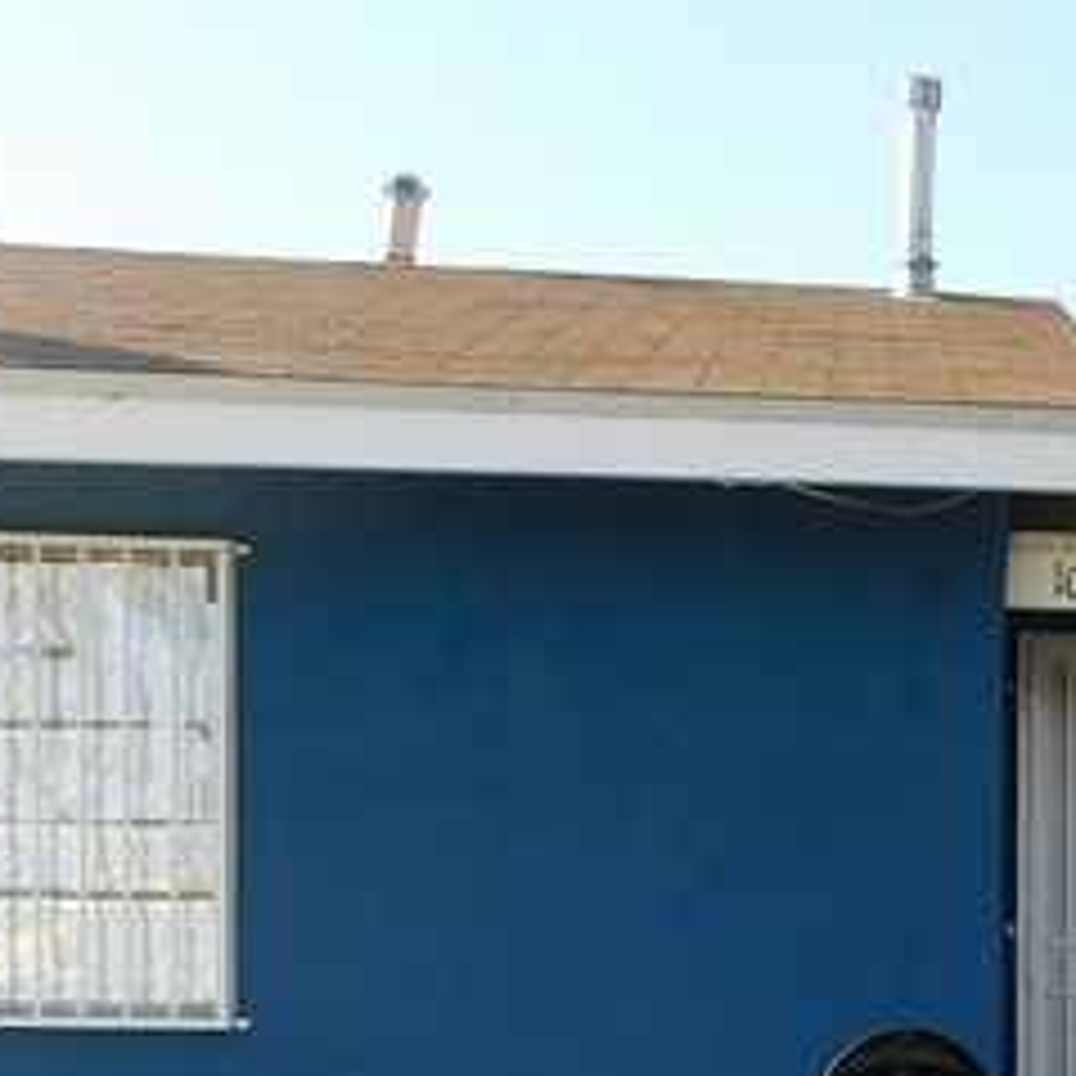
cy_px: 1216
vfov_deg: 19.1
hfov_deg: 18.4
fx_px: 3060
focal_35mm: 87
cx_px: 1445
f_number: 3
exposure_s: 1/640
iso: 125
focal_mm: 4
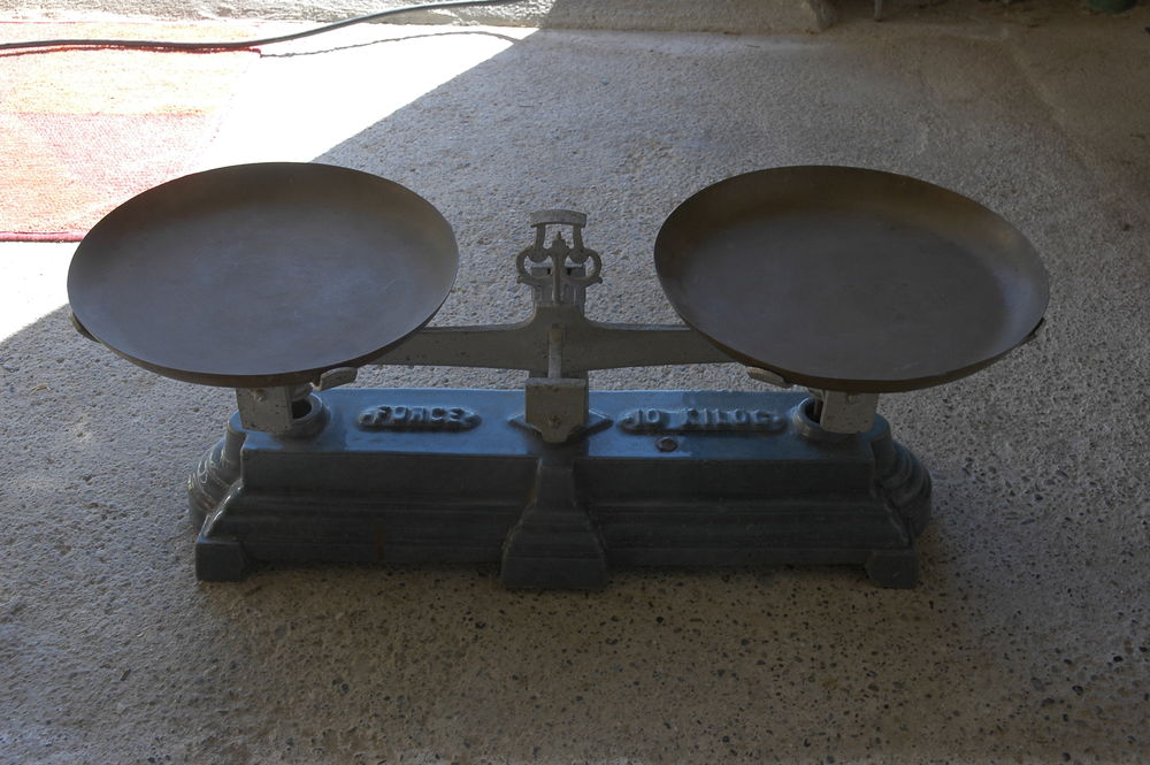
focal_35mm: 40
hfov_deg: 48.0
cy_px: 382
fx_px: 1293
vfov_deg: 33.0
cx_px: 575
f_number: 10
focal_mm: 27
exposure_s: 1/60
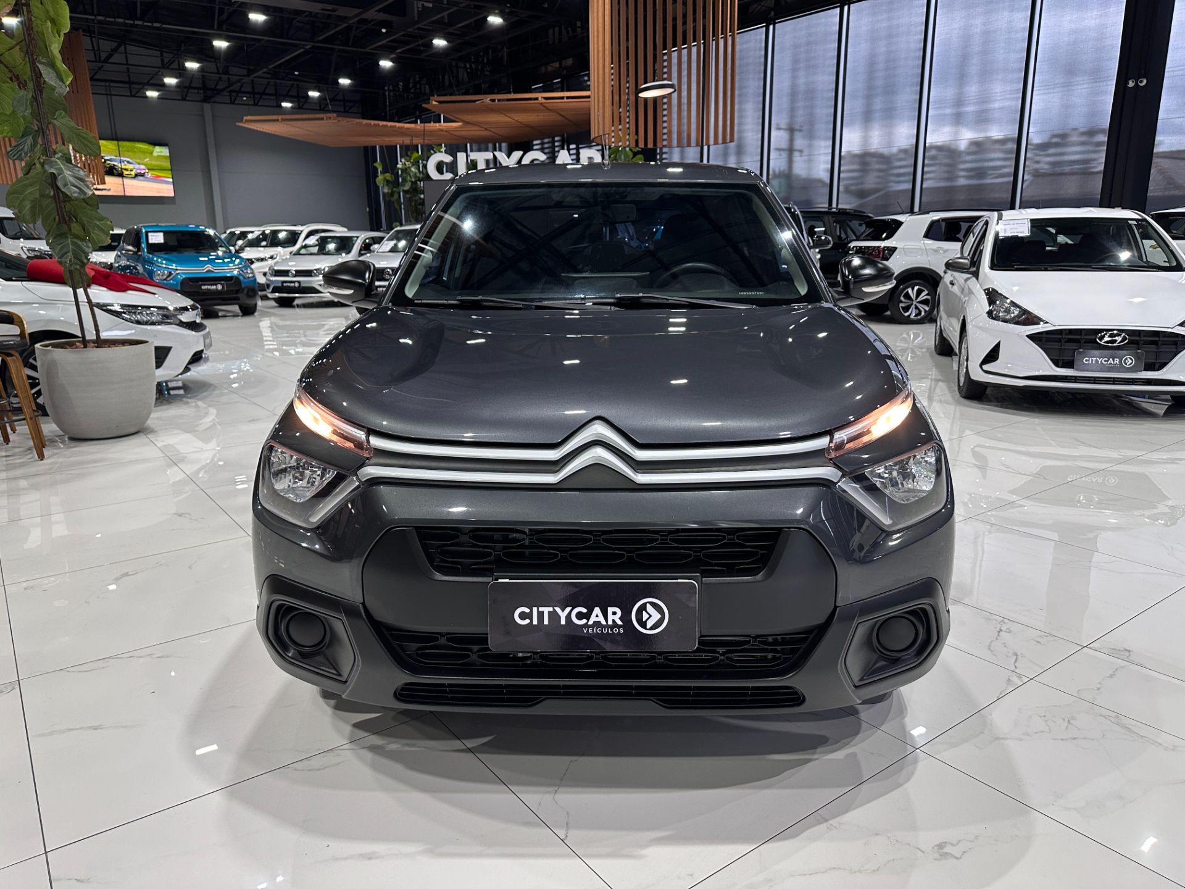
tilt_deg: -14.2
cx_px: 592
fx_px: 822
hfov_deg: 71.6
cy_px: 444
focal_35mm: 24
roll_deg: +0.3
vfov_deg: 56.8
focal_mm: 6.86
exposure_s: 1/120
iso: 200
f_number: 1.78
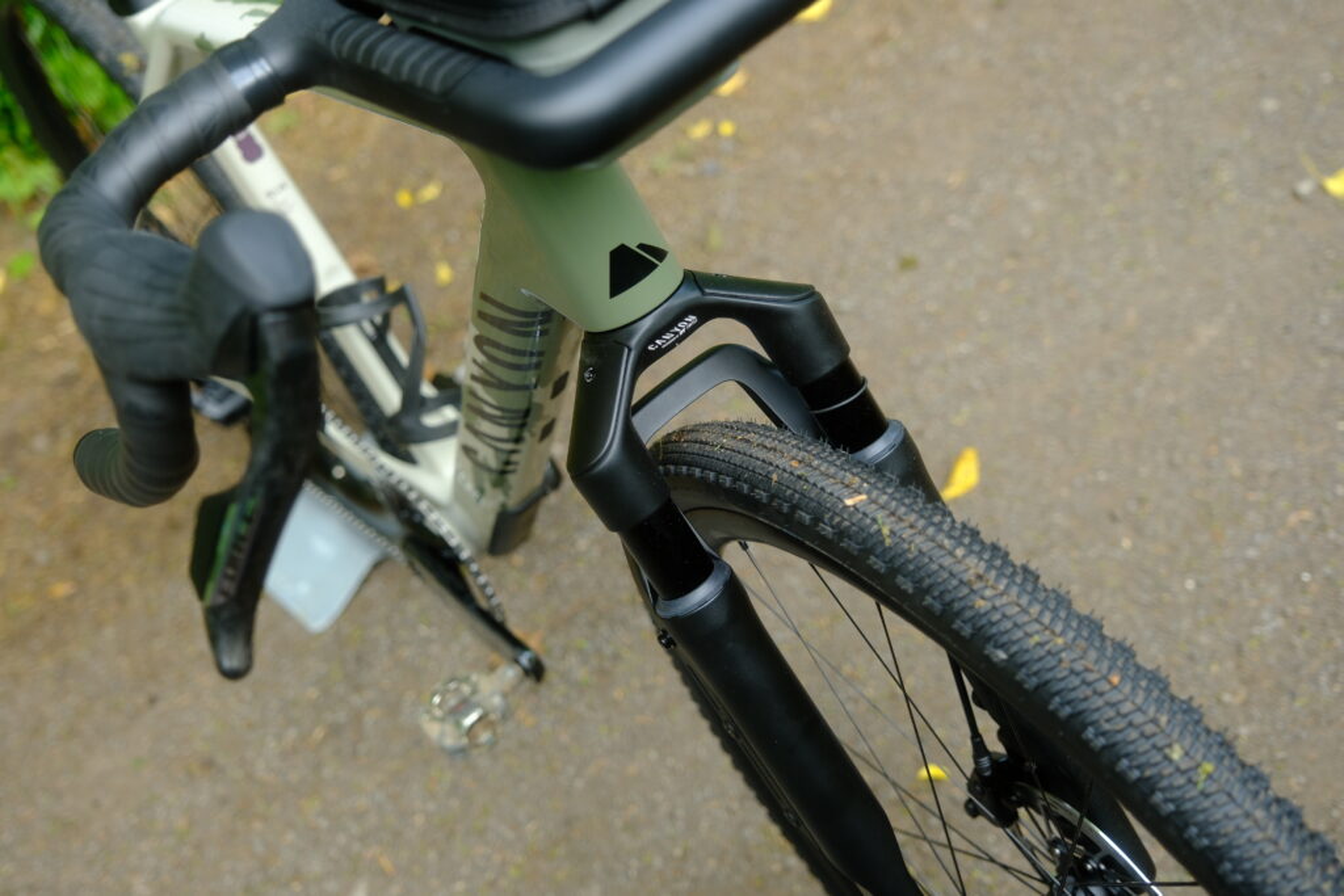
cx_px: 672
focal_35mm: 47
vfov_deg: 28.7
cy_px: 448
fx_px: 1755
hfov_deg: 41.9
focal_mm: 31.1
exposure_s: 1/80
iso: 400
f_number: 2.8
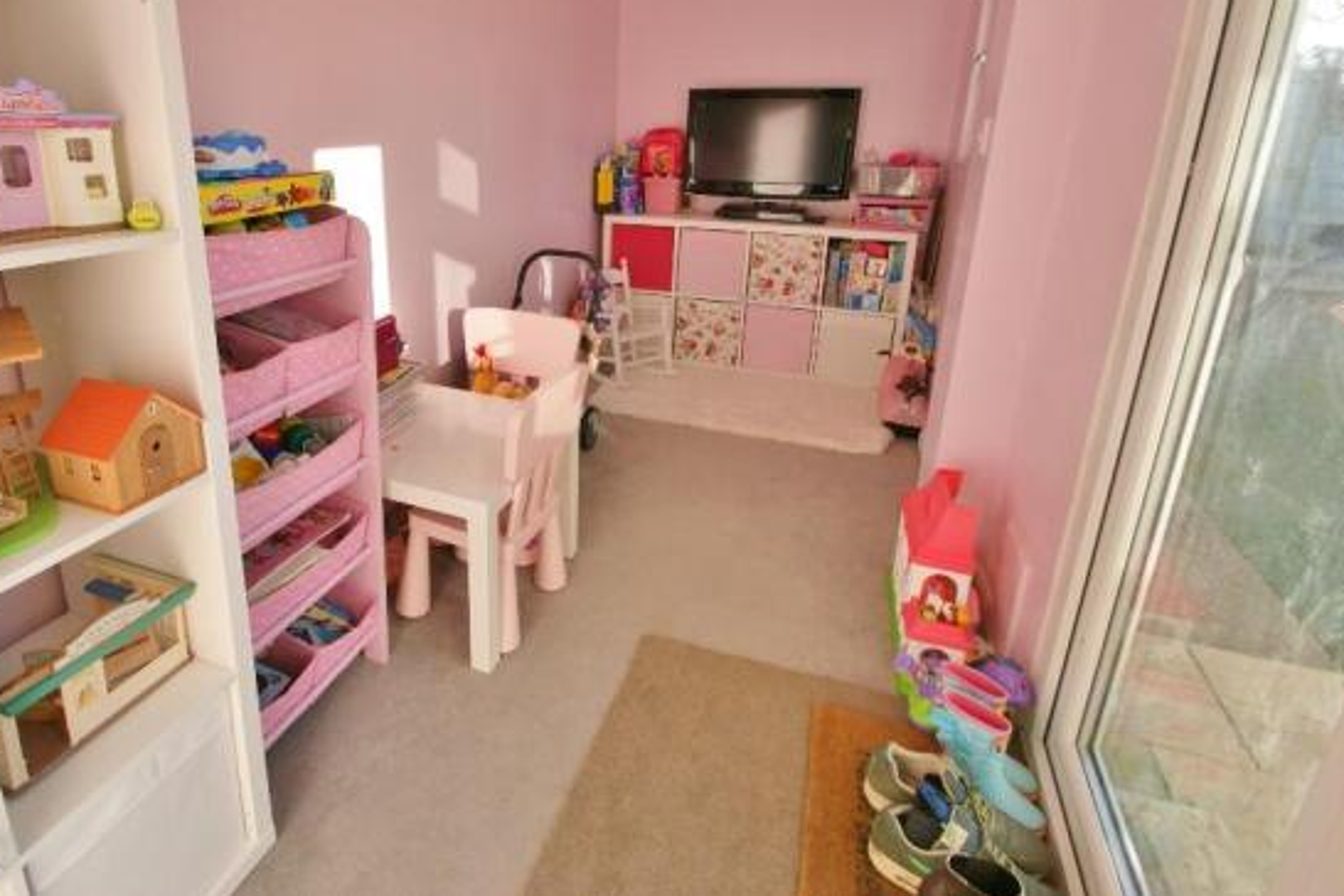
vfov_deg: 66.8
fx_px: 672
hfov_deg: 89.4
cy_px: 366
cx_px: 572
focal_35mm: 18
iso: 100
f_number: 6.3
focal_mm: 10
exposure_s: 1/60
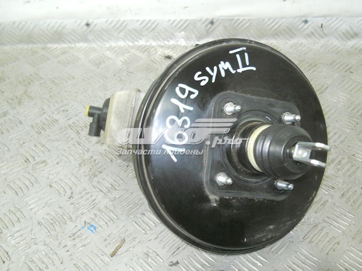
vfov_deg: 35.1
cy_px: 136
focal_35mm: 41
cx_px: 181
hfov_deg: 45.8
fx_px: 429
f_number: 3.1
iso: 400
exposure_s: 1/30
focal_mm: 6.72
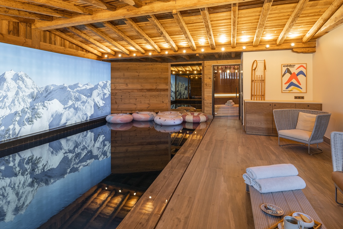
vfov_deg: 61.1
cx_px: 152
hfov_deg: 83.6
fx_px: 191
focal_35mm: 20
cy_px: 86
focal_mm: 14
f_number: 5
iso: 200
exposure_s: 1/6
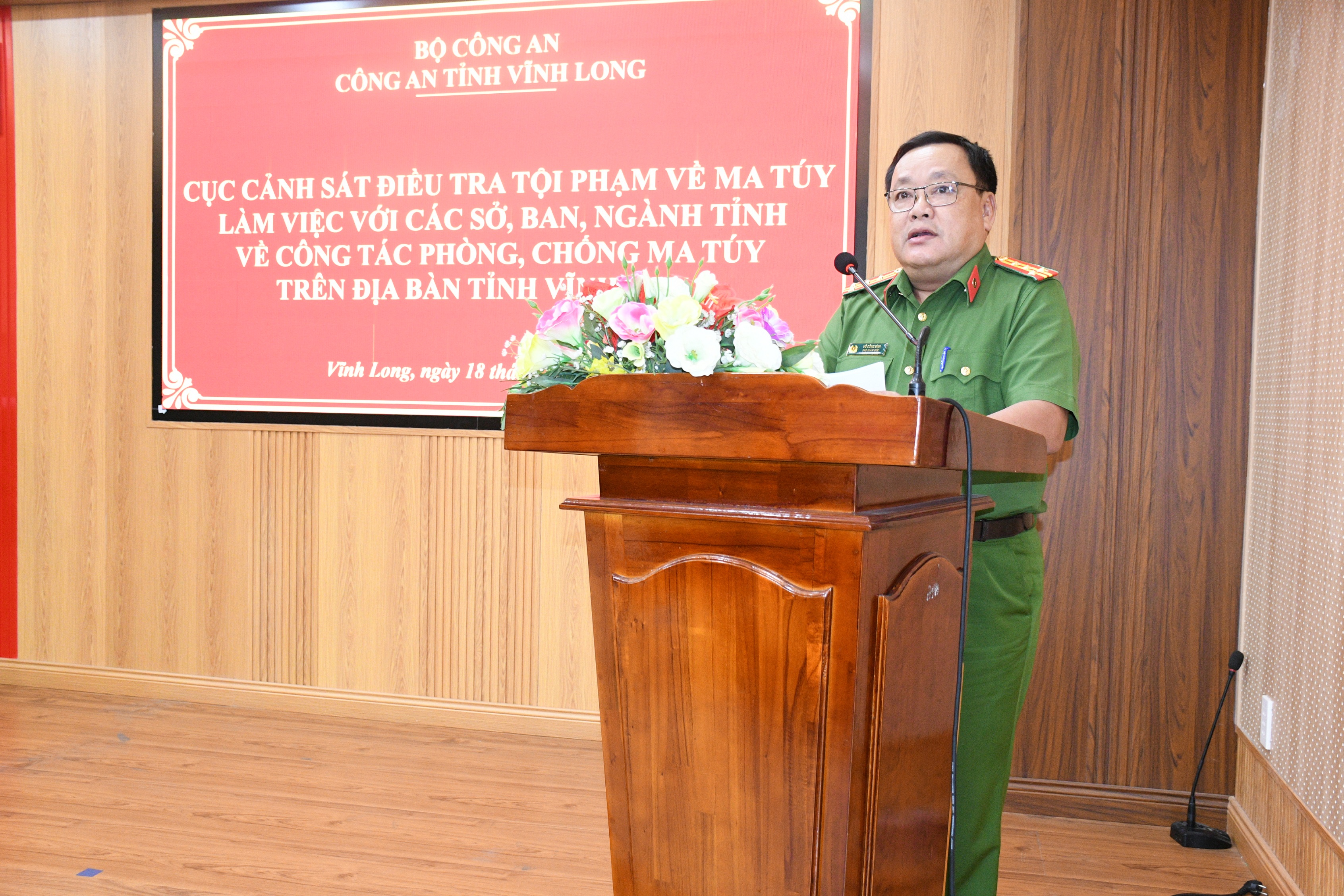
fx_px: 1232
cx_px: 672
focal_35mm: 33
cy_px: 448
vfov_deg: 40.0
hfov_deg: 57.2
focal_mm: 22
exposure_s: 1/100
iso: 2500
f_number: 3.5
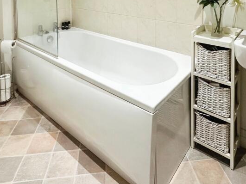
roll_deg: +0.4
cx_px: 130
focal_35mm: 27
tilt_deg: -5.5
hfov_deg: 65.3
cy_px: 8
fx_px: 192
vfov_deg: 45.0
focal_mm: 2.22
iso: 320
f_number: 2.2
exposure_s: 1/96
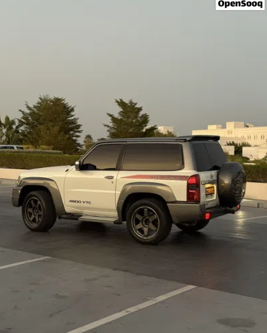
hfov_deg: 27.6
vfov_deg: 34.1
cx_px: 132
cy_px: 163
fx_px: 543
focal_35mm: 55
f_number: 1.6
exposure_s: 1/40
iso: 200
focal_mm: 5.96
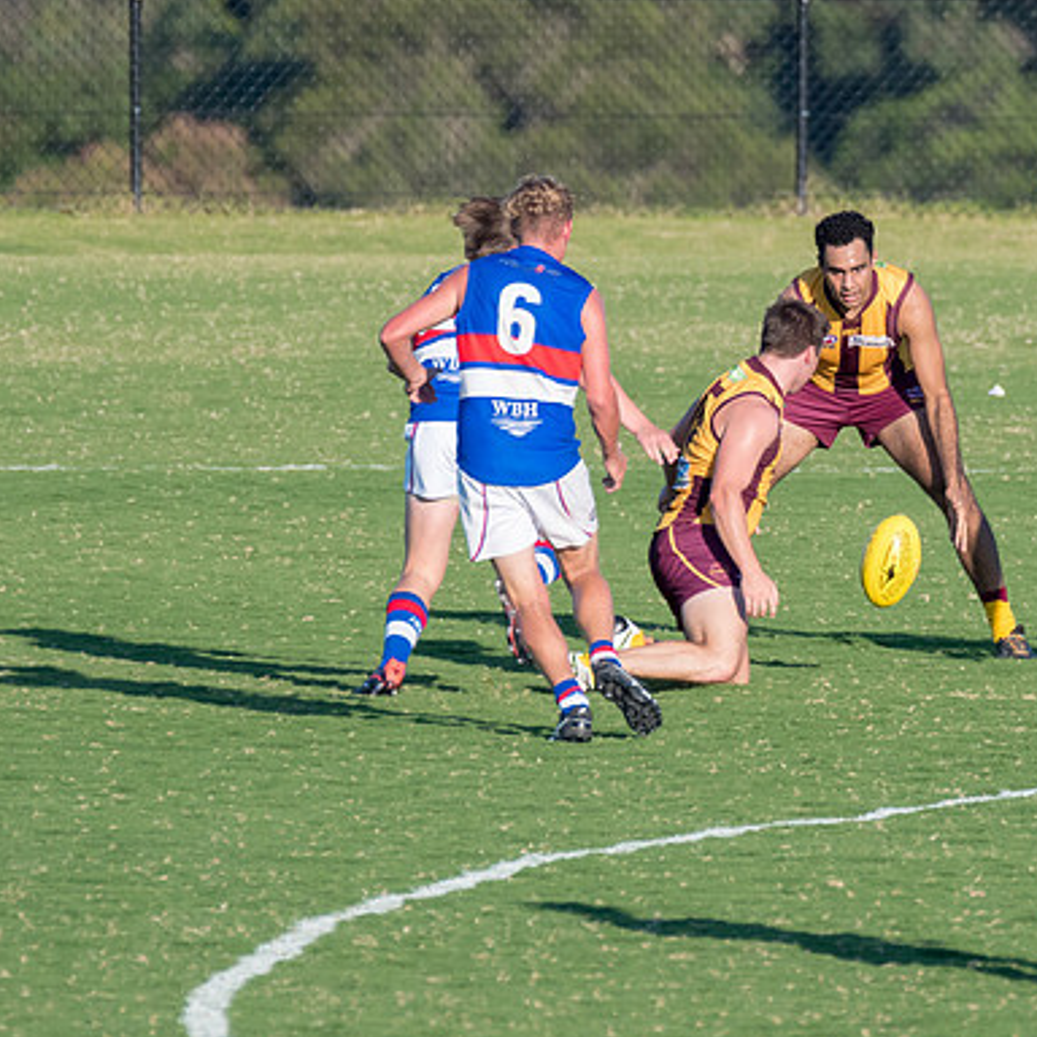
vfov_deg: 1.4
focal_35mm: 1235
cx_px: 696
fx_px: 41858
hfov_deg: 1.4
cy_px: 470
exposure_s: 1/2000
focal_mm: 500
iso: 800
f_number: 7.1
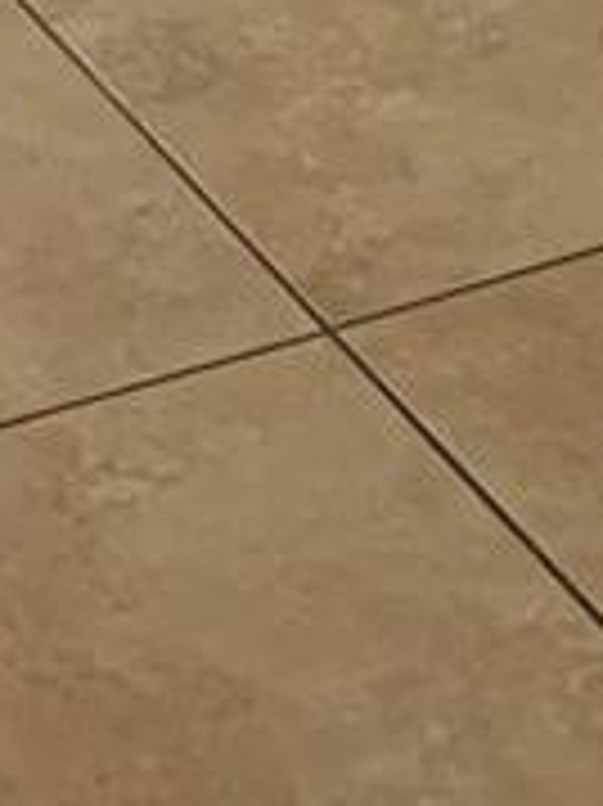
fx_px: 4046
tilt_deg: -9.2
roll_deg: -0.3
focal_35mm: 174
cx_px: 248
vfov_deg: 9.5
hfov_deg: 8.5
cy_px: -1427
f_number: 1.8
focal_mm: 4.25
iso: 125
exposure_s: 1/60
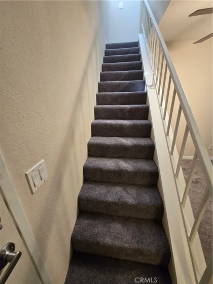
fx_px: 107
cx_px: 106
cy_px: 142
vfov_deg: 106.2
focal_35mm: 13
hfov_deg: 89.9
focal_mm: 1.7
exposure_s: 1/60
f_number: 2.2
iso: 400
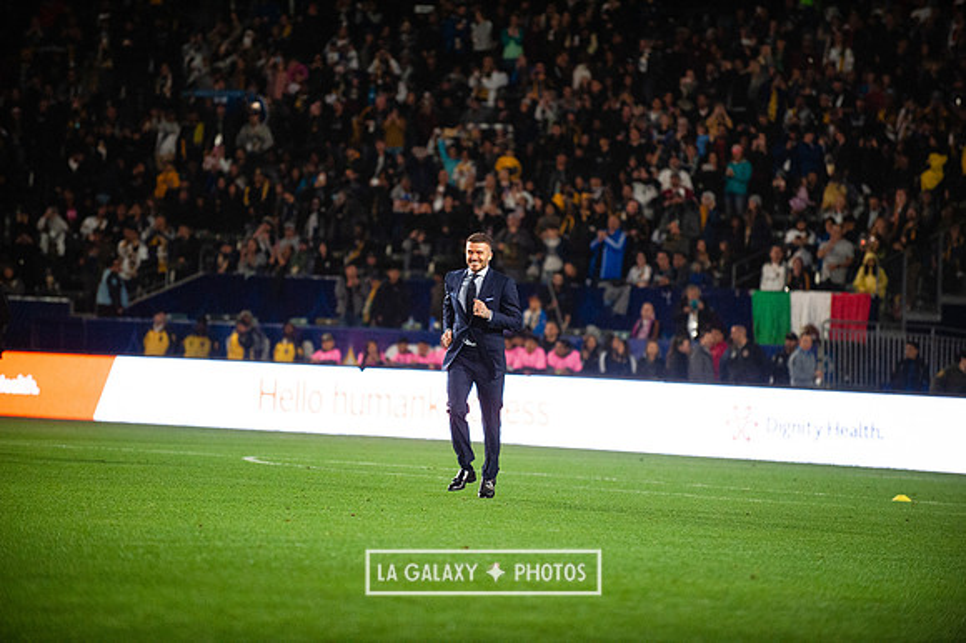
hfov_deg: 10.3
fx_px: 5363
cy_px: 322
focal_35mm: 200
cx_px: 483
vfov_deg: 6.9
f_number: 2.8
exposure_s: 1/2000
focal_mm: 200
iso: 3200
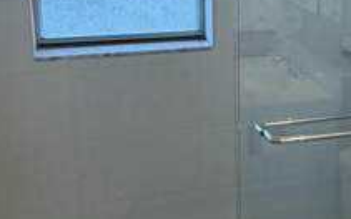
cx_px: 313
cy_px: 63
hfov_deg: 26.6
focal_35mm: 75
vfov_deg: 17.3
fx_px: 718
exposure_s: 1/120
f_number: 2.2
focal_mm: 2.22
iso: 160
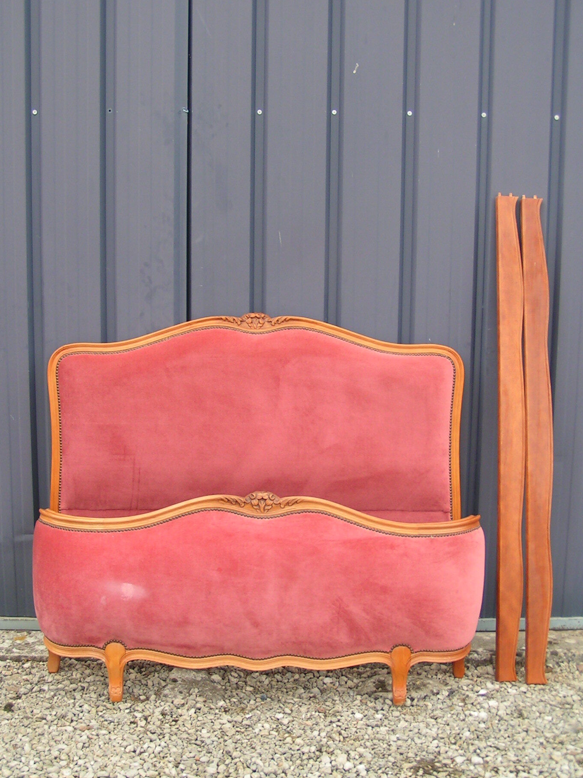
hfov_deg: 33.6
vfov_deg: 43.8
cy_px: 435
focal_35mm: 43
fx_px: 966
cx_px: 271
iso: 50
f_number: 4
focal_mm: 5.8
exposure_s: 1/80
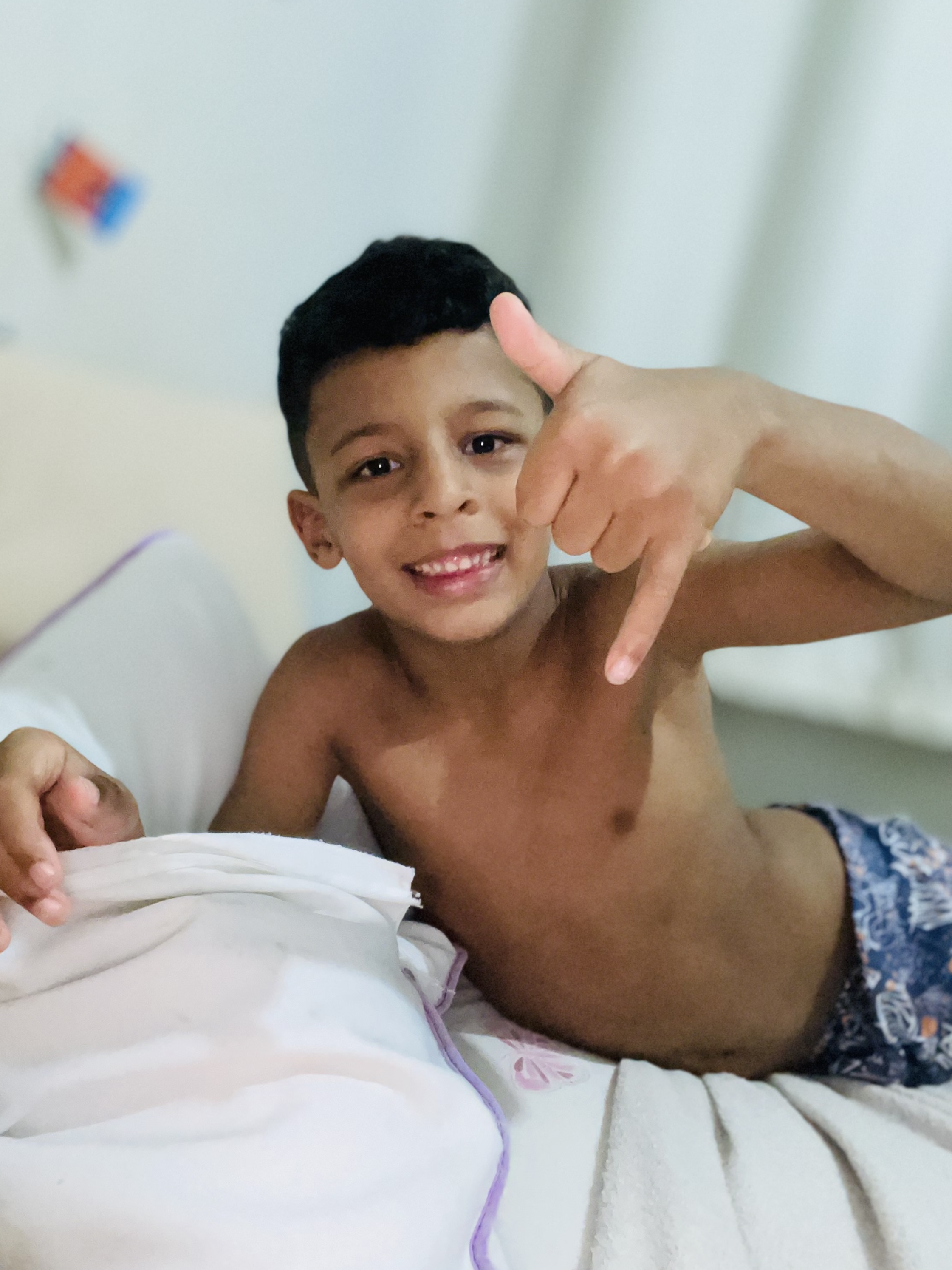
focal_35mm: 31
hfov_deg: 45.4
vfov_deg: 58.4
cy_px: 632
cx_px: 466
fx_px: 1137
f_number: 2.2
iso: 2000
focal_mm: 2.71
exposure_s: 1/26
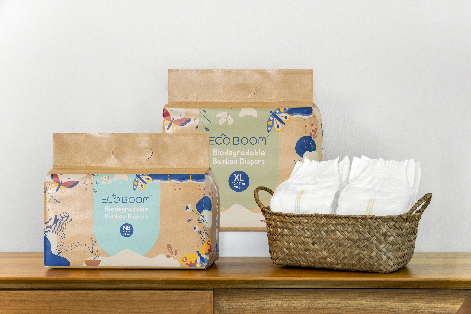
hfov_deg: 22.6
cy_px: 157
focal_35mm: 90
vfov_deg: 15.2
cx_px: 236
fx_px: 1177
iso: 100
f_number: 13
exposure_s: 1/5
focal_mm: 90
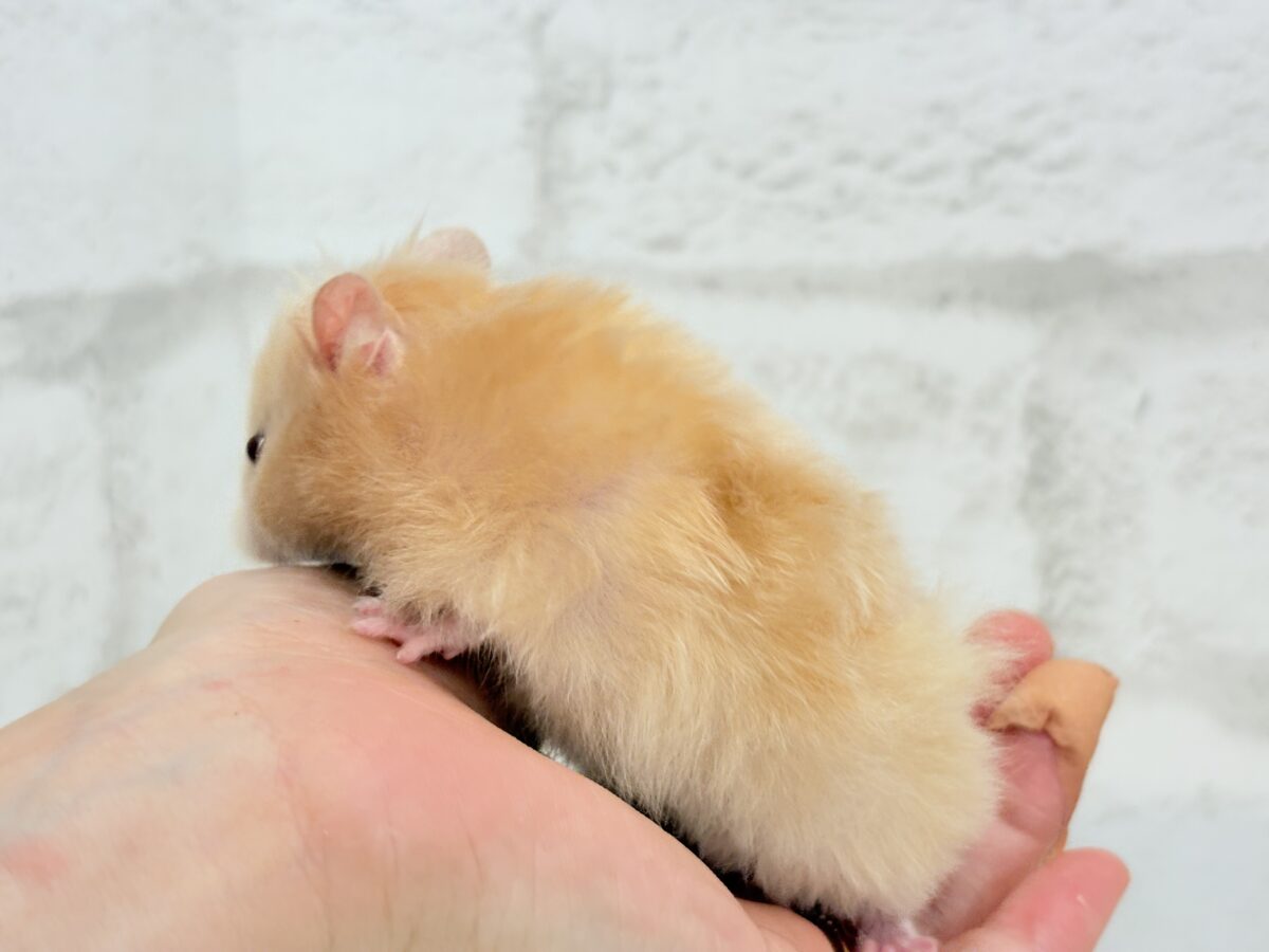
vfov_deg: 28.0
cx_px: 634
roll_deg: +2.5
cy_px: 476
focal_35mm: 52
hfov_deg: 36.8
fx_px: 1906
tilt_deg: -6.9
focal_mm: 5.96
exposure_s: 1/100
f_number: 1.6
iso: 64
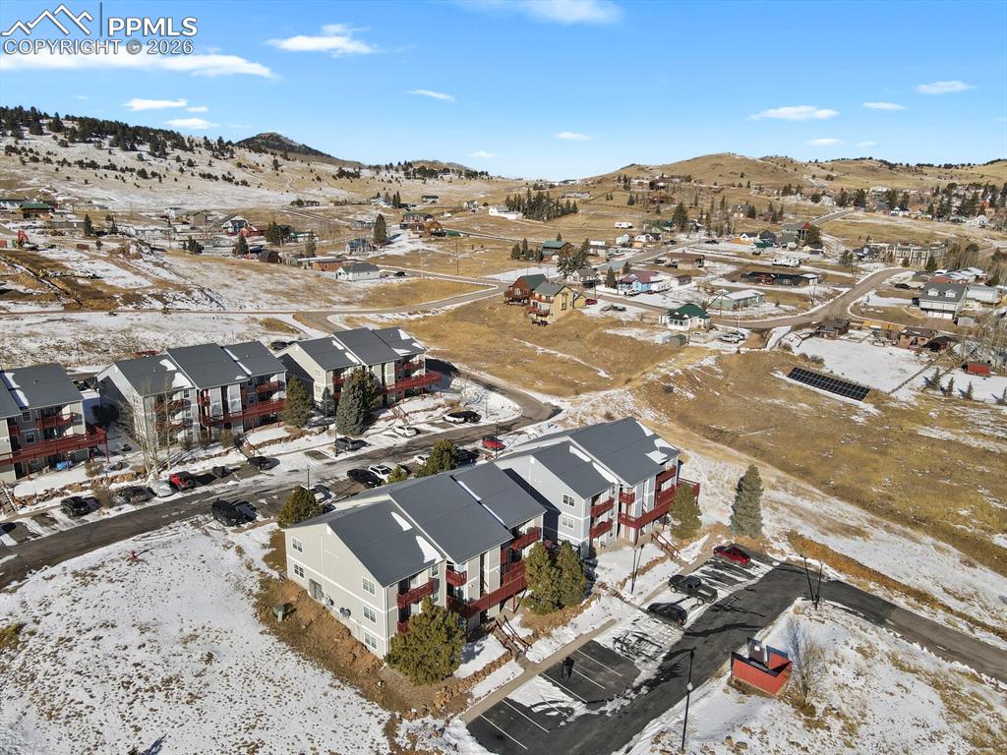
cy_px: 378
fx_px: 698
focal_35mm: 24
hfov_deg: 71.6
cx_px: 504
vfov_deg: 56.8
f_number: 2.8
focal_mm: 4.5
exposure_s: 1/800
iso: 110
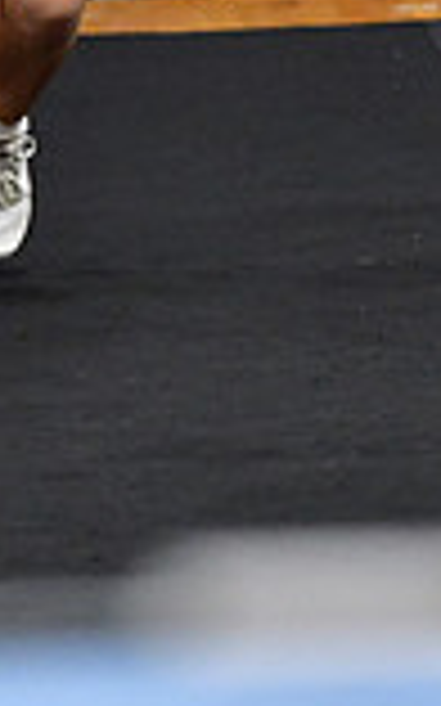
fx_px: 14667
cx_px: 1188
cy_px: 25
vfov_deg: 2.8
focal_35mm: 762
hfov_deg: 1.7
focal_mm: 135
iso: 5000
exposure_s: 1/500
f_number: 3.5
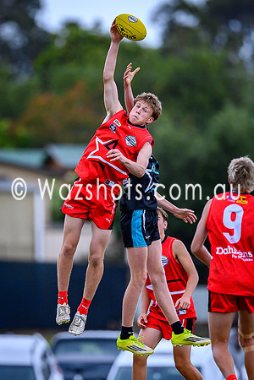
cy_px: 183
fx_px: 10607
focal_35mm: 1002
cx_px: 90
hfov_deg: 1.4
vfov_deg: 2.1
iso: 500
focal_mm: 500
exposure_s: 1/1250
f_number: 4
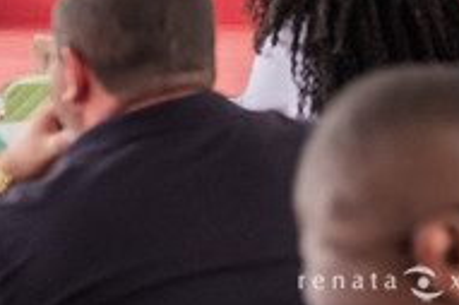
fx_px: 2382
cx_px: 461
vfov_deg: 7.2
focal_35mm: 187
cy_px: -169
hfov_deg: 10.9
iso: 1000
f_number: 2.8
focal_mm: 38.8
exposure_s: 1/250
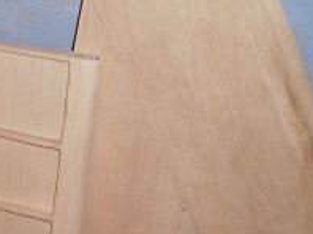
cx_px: 66
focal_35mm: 81
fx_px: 732
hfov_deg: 23.8
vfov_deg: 18.0
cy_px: 185
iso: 125
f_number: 3.1
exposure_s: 1/30
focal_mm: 6.3
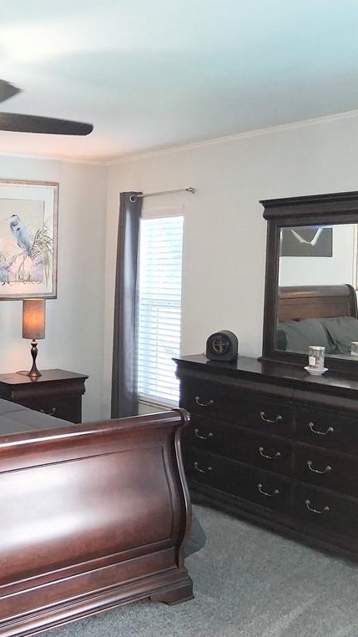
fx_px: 641
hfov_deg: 28.7
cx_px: -22
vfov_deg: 52.8
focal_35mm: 38
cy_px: 319
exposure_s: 1/120
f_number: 1.8
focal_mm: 3.98
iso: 25
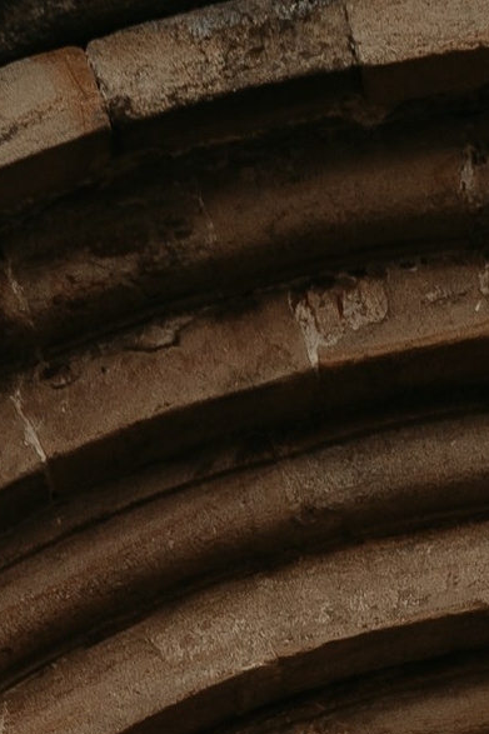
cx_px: 654
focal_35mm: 229
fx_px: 4668
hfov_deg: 6.0
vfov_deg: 7.9
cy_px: 2081
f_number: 2.2
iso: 200
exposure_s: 1/1000
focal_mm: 35
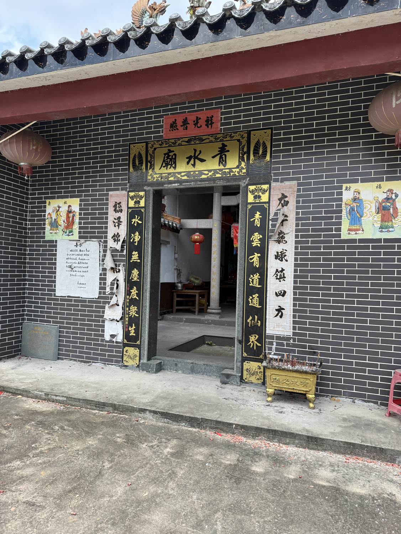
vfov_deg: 71.6
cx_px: 200
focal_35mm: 24
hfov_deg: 56.8
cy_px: 267
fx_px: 370
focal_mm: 6.76
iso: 100
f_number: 1.78
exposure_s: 1/1689
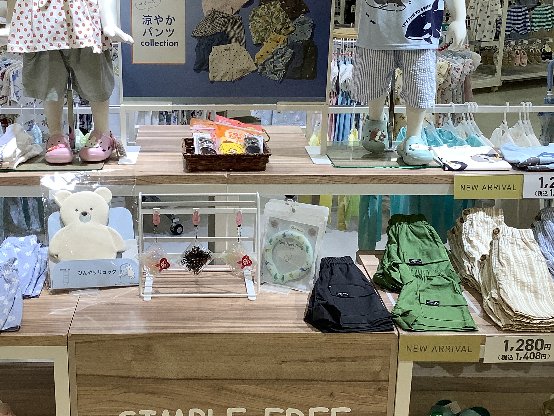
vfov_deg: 29.1
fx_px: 800
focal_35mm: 50
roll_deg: +0.6
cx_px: 202
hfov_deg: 37.9
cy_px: 187
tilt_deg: -17.9
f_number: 2.4
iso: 40
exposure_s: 1/100
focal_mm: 3.3
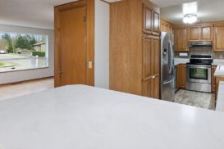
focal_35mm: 22
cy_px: 43
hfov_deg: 77.0
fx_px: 137
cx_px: 142
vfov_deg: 55.3
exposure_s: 1/13
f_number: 5.6
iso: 400
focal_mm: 10
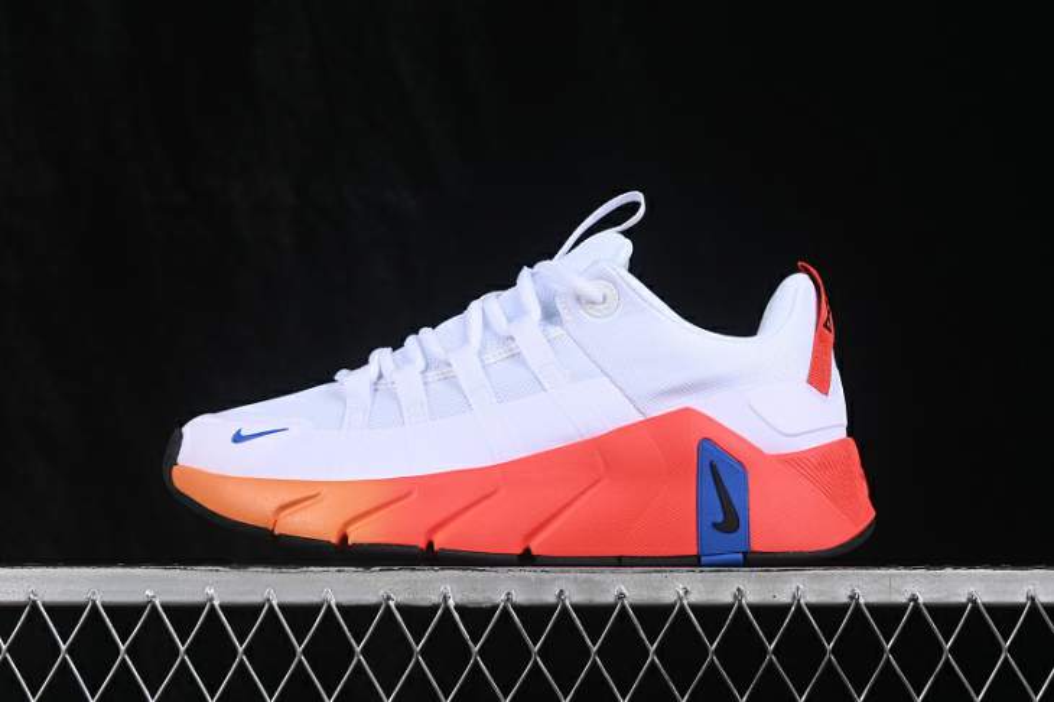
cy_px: 351
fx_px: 2195
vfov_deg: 18.2
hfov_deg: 27.0
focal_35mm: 75
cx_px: 527
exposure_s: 1/80
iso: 160
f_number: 8
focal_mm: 50
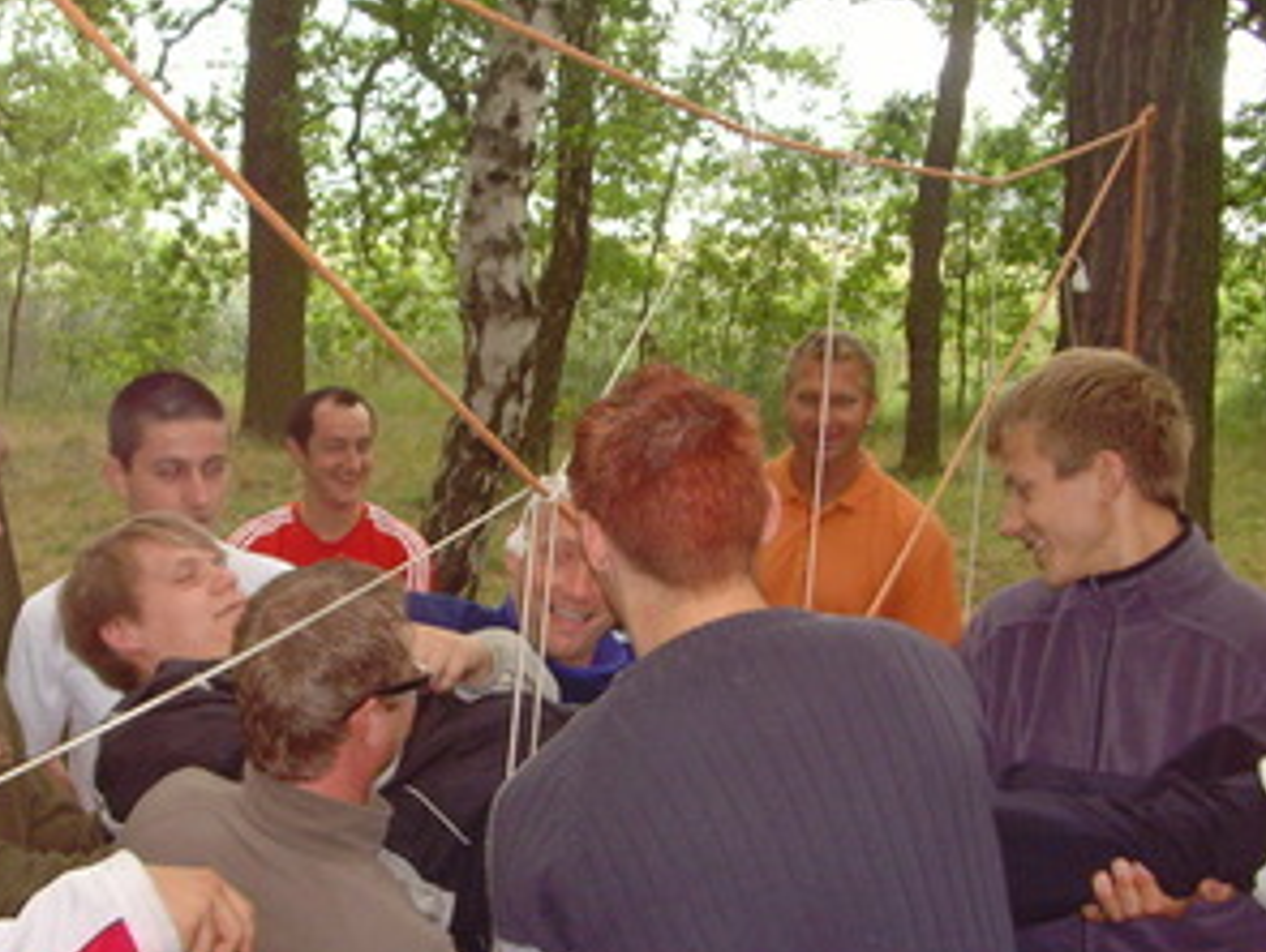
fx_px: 2417
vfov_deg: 22.3
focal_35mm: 66
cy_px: 551
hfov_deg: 29.2
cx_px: 455
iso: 200
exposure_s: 1/45
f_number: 3.5
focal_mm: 6.6
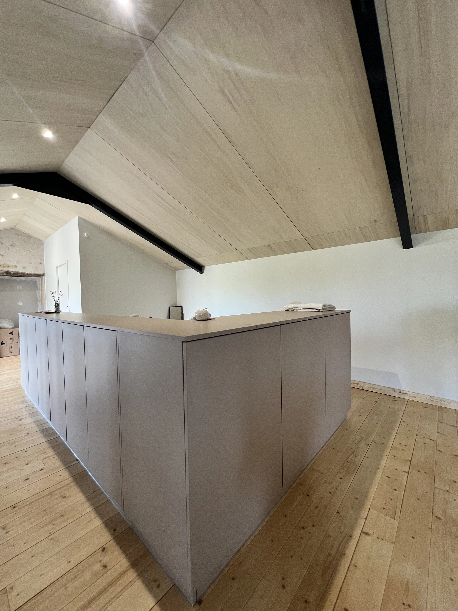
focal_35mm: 13
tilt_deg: -2.2
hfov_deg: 89.9
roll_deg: +1.5
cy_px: 306
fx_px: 229
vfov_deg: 106.2
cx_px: 229
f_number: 1.8
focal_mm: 1.57
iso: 250
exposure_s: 1/83
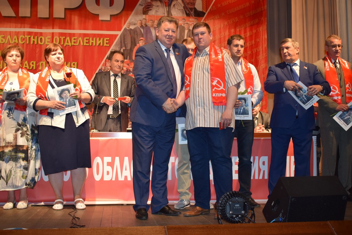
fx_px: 469
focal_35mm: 48
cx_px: 176
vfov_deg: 28.1
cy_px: 118
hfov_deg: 41.1
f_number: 5
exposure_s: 1/100
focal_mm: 32
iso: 800
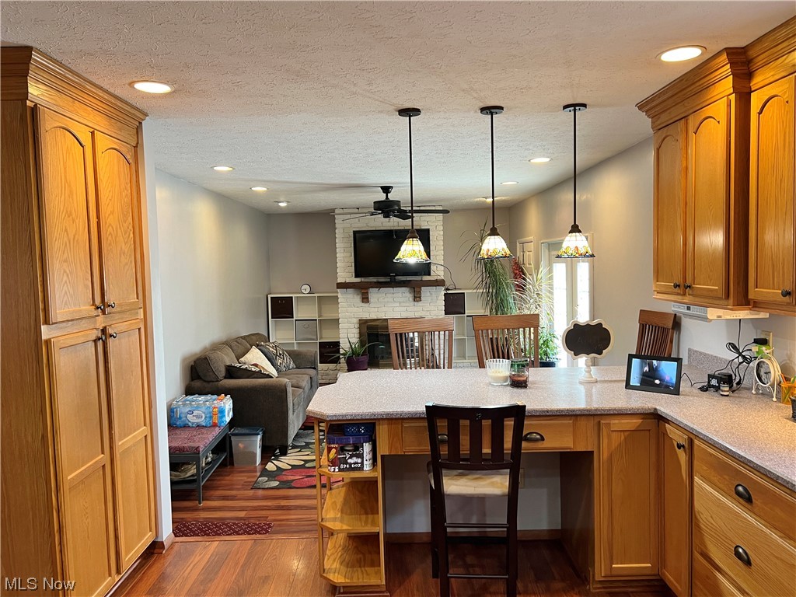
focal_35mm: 26
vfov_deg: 53.1
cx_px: 398
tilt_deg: -3.6
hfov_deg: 67.3
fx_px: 598
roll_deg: +1.5
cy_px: 298
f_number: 1.5
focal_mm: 5.7
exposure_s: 1/60
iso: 100
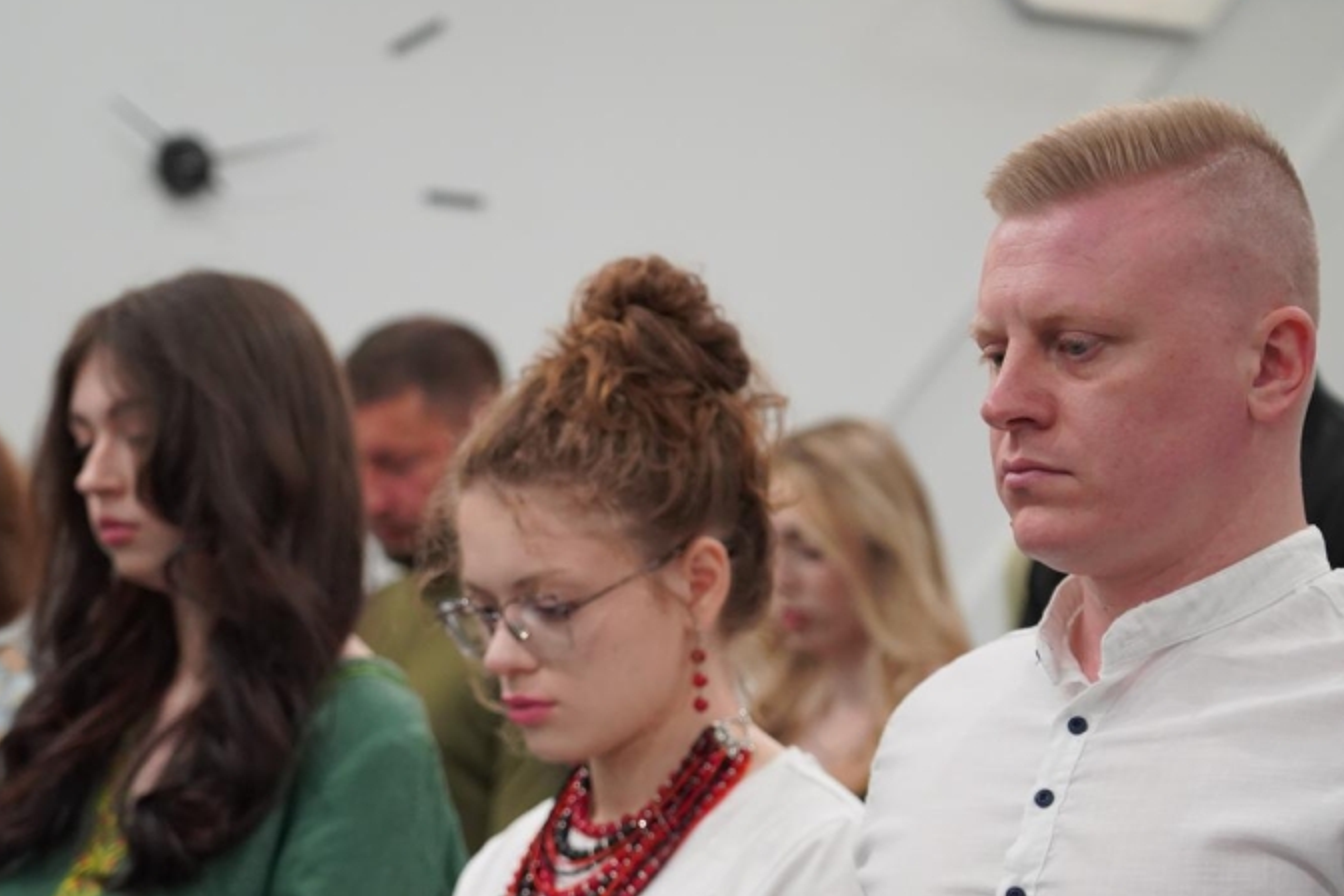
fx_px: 4106
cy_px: 604
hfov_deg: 18.6
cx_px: 530
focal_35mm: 110
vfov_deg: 12.4
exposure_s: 1/160
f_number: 4
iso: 3200
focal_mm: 77
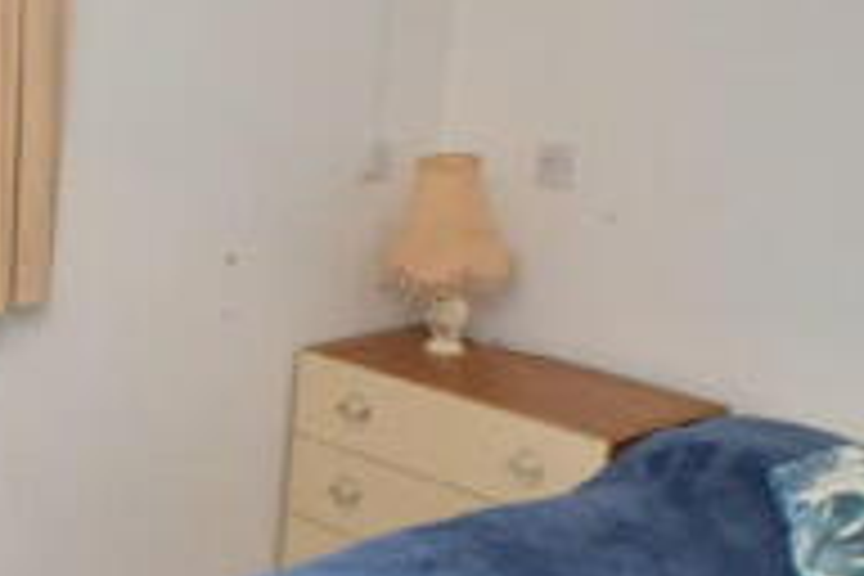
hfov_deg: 21.0
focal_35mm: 92
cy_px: 457
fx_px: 2208
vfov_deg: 14.8
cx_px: -106
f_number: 4.5
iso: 400
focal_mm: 18
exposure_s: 1/80
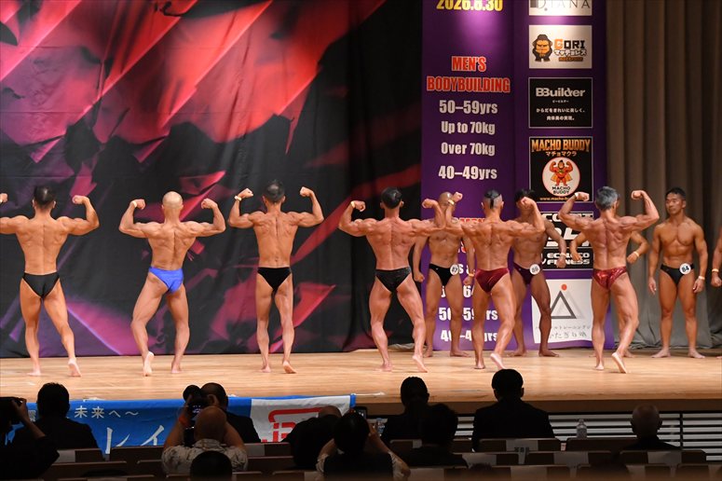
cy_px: 240
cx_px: 361
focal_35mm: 135
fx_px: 2706
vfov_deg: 10.2
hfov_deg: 15.2
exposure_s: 1/400
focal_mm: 90
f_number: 5.6
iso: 6400
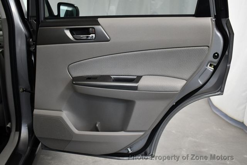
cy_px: 82
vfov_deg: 36.9
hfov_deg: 53.1
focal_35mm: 36
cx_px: 124
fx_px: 247
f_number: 3.5
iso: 1400
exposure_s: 1/125
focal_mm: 18
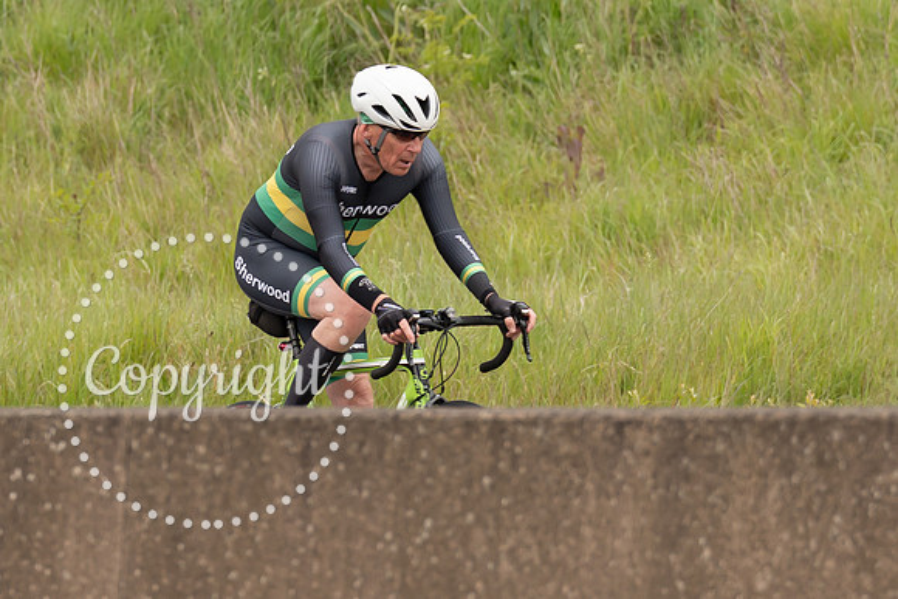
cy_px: 137
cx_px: 350
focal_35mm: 659
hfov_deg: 3.1
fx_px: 16440
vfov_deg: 2.1
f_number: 4
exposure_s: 1/1000
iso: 250
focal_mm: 200
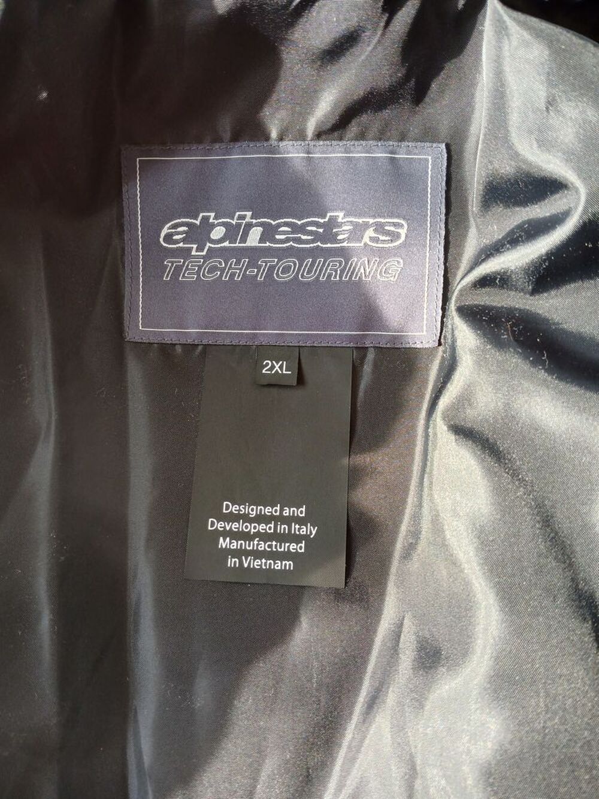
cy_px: 400
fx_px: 600
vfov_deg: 67.3
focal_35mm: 26
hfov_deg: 53.1
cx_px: 300
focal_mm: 3.98
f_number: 1.8
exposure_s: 1/50
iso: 100
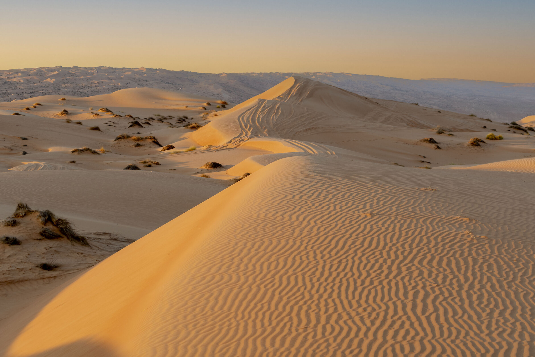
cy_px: 178
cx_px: 268
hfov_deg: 16.1
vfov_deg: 10.8
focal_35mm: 127
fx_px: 1887
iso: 100
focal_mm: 85
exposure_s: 1/40
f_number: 8
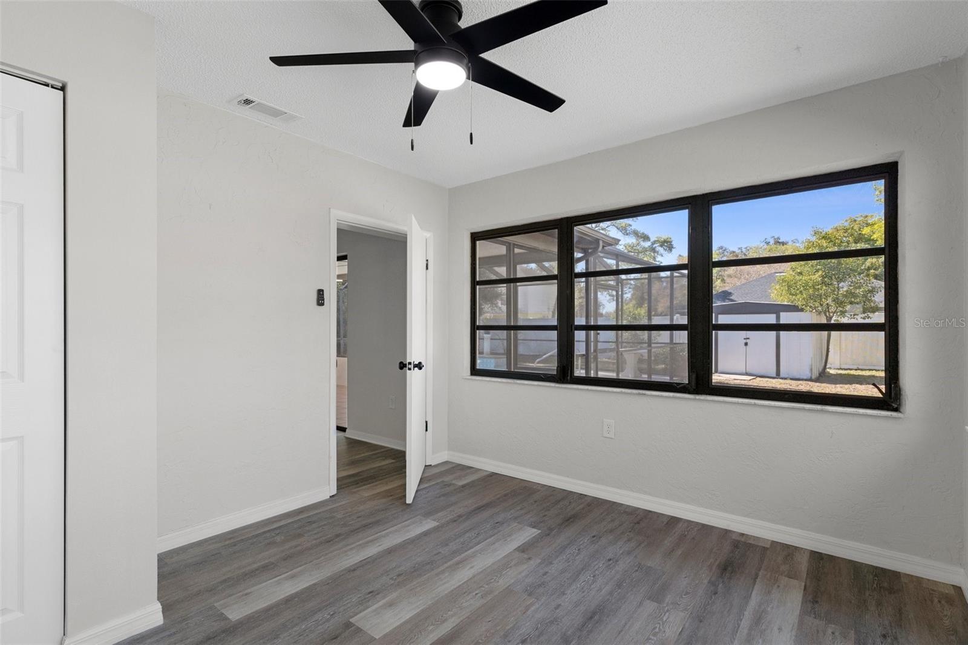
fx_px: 444
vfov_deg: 72.0
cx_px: 484
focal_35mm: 16
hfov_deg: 95.0
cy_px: 322
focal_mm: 11
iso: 320
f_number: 8
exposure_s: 1/10
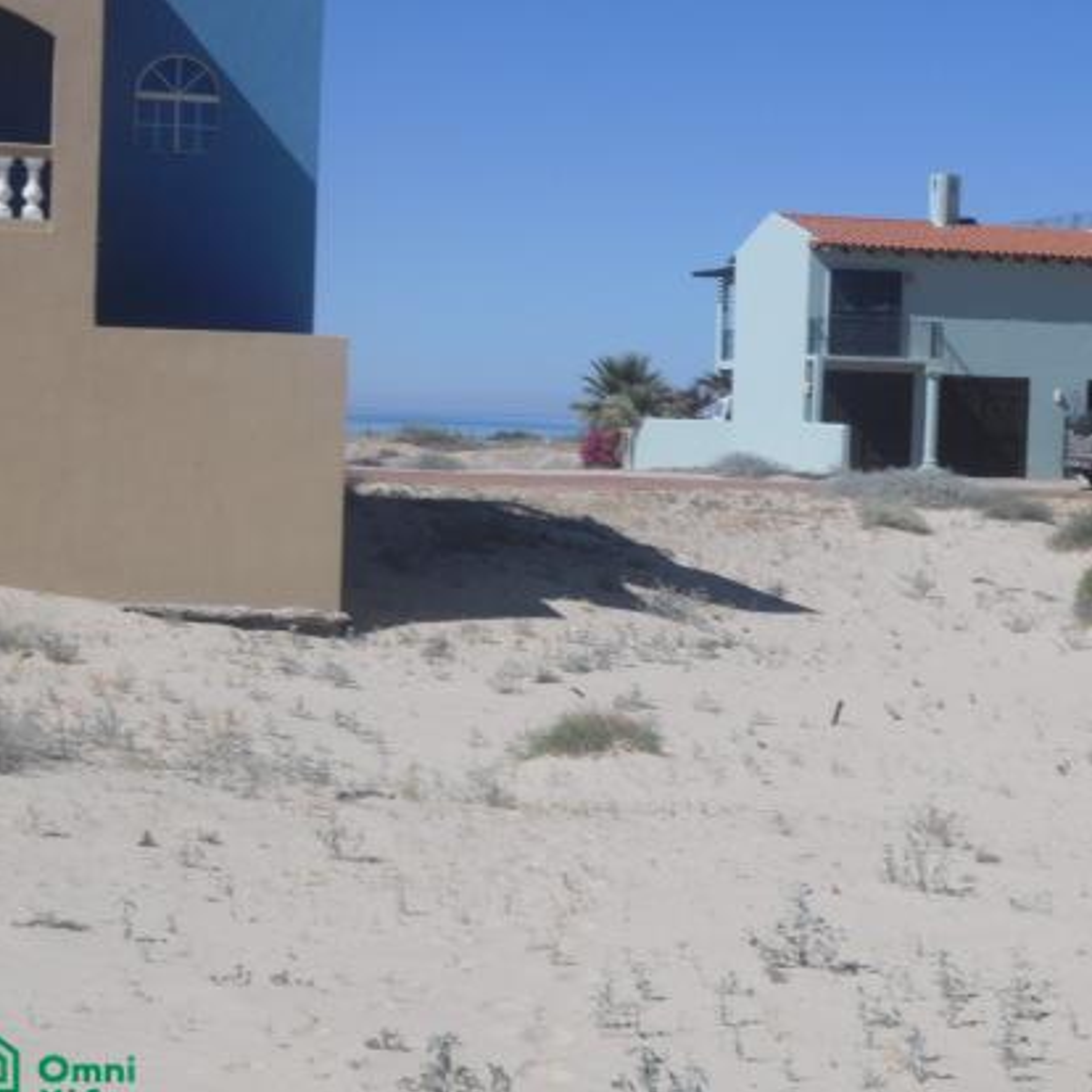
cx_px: 757
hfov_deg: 20.1
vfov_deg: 20.2
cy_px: 504
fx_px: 3069
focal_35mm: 86
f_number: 10.6
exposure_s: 1/160
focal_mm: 11.2
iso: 64
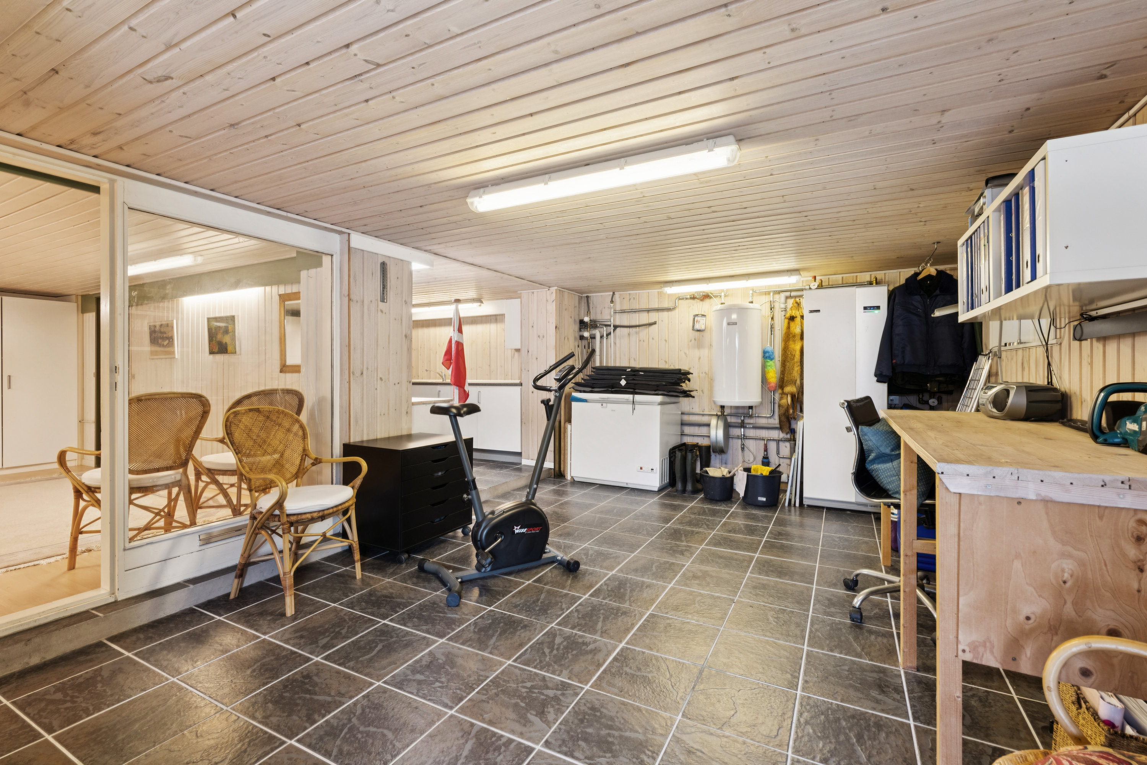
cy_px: 382
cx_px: 574
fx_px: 510
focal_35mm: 16
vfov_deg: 73.7
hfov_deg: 96.7
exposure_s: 1/2.5
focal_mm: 16
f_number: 10
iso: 200
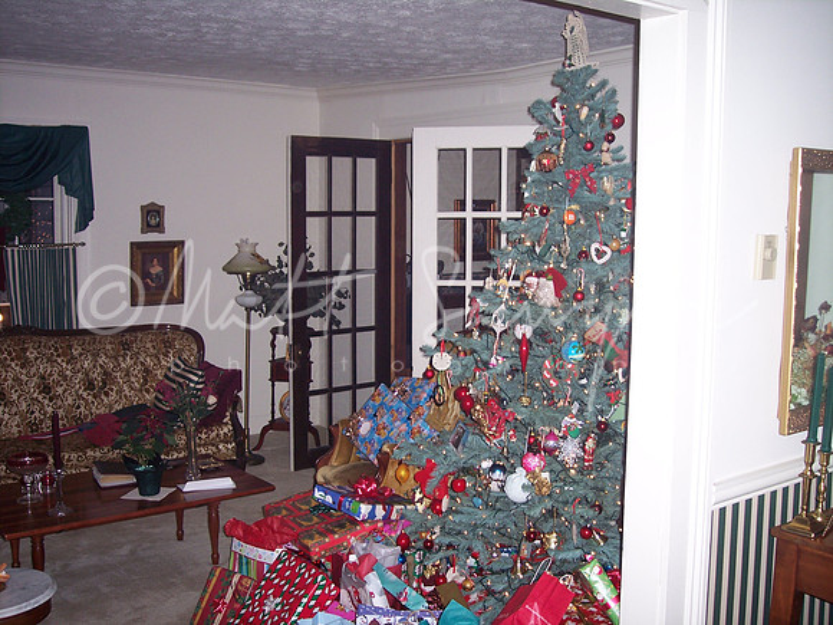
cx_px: 416
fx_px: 938
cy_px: 312
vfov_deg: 36.8
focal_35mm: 39
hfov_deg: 47.9
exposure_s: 1/60
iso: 100
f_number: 2.8
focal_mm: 8
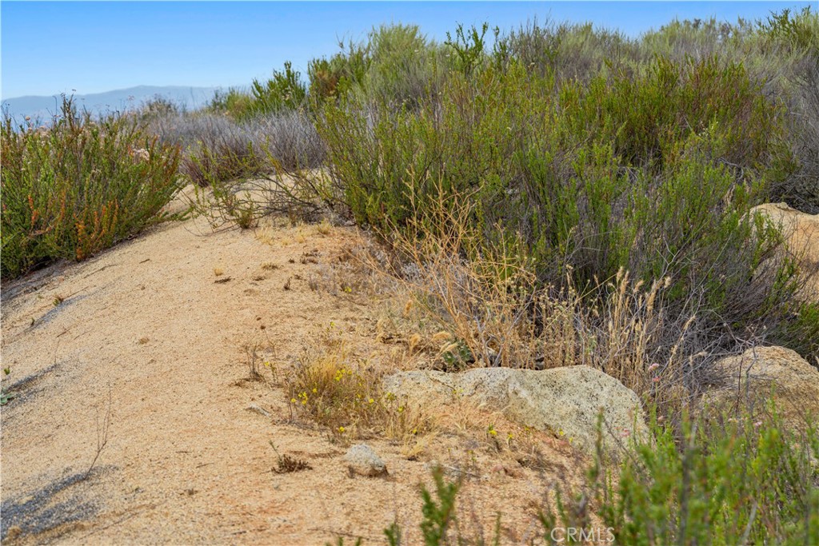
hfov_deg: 27.0
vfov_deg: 18.2
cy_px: 273
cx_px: 410
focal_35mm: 75
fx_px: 1706
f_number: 5.6
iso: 100
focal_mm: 75
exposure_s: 1/250
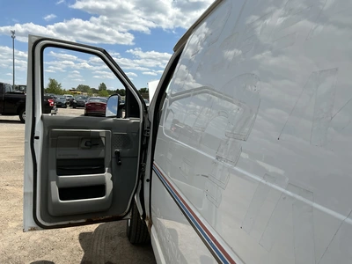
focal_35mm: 28
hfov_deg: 63.4
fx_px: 285
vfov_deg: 49.7
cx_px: 176
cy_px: 132
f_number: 1.8
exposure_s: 1/2320
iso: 25
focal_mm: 3
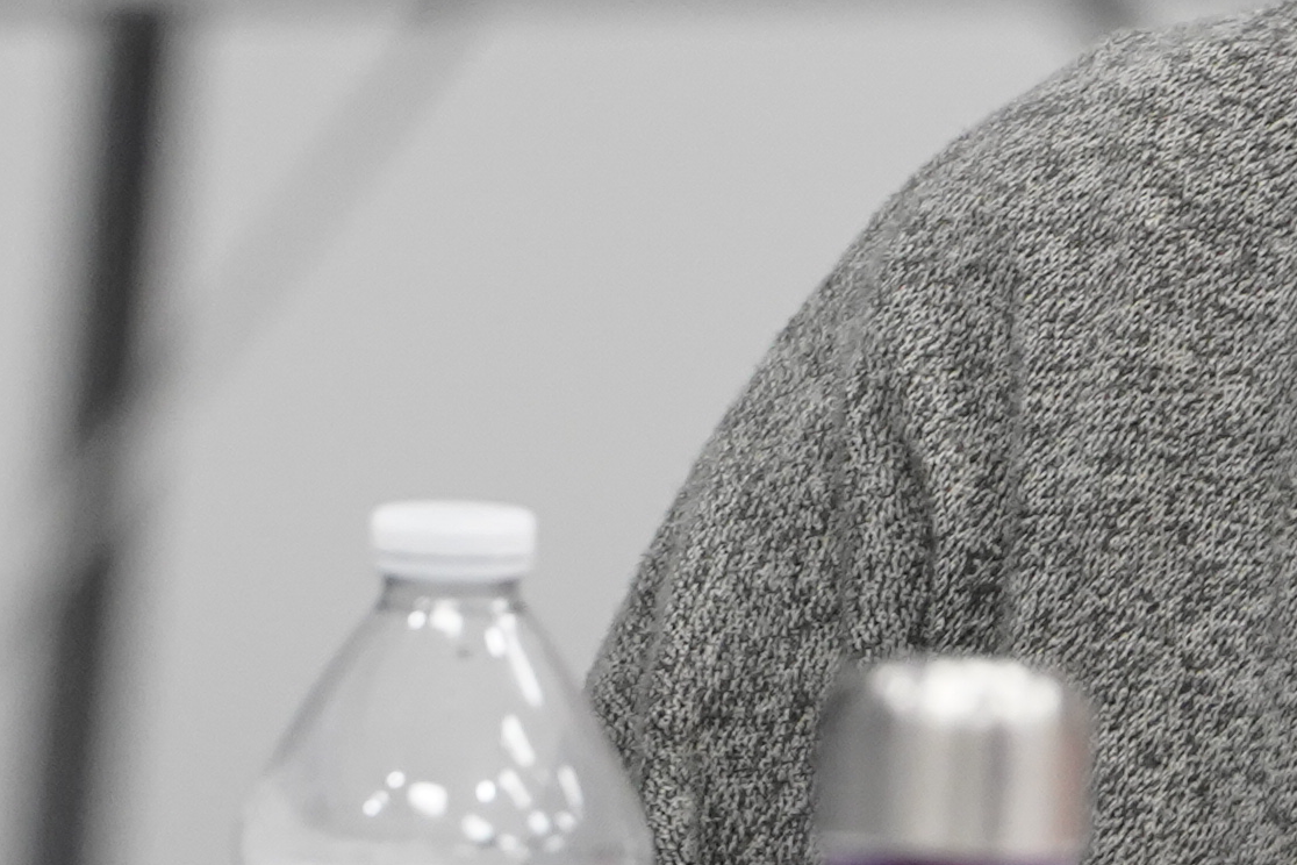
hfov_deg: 1.9
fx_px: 38727
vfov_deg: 1.3
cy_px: -480
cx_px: 1697
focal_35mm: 1075
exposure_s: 1/160
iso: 2500
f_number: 4.5
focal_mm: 200
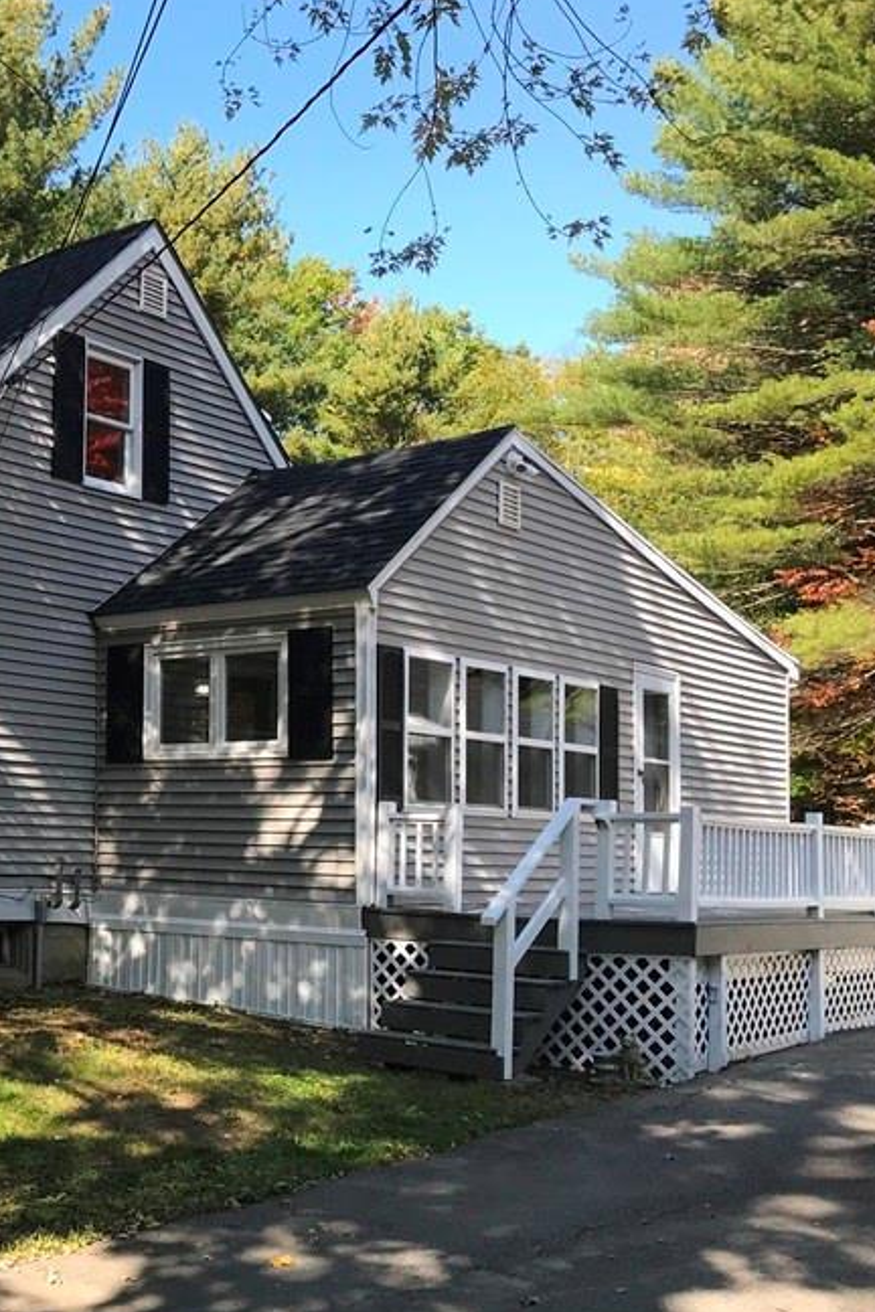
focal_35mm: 46
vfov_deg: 42.7
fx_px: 1677
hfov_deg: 27.2
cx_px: -51
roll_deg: -0.8
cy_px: 723
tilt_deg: +4.5
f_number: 1.8
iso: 20
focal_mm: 3.99
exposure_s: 1/630
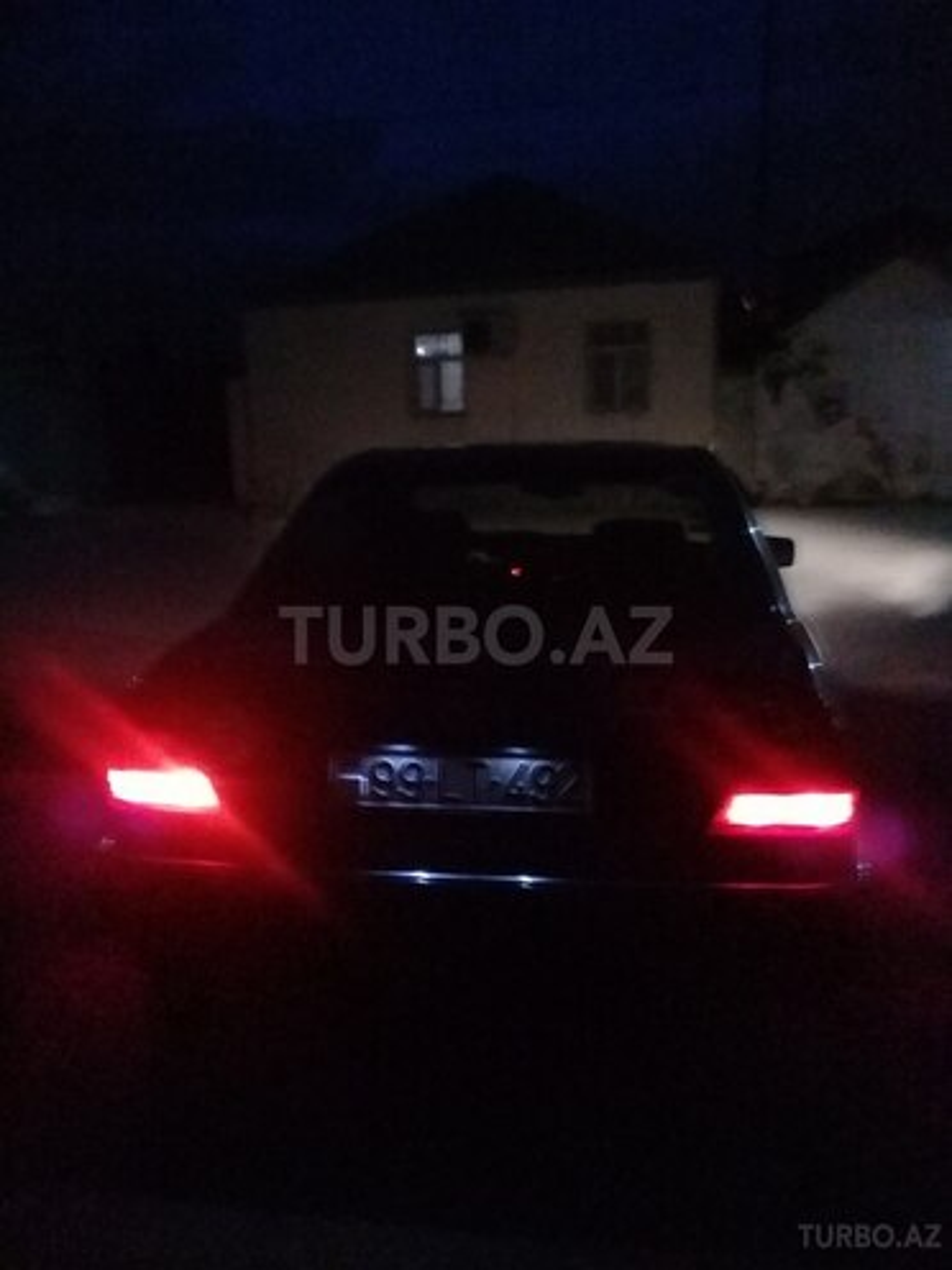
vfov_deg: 58.4
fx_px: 1137
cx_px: 476
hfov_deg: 45.4
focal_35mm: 31
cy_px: 635
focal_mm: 3.3
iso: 1250
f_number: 2.2
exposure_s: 1/17
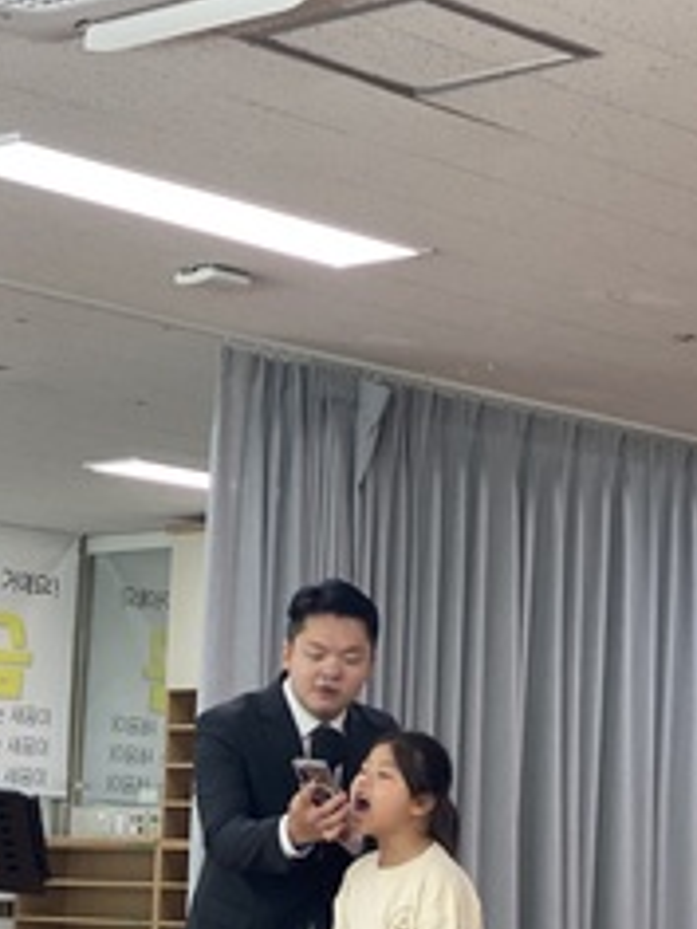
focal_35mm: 110
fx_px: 2953
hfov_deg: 13.5
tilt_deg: +4.7
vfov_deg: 17.8
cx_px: 392
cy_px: 653
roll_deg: -2.6
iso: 125
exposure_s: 1/120
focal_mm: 6
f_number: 2
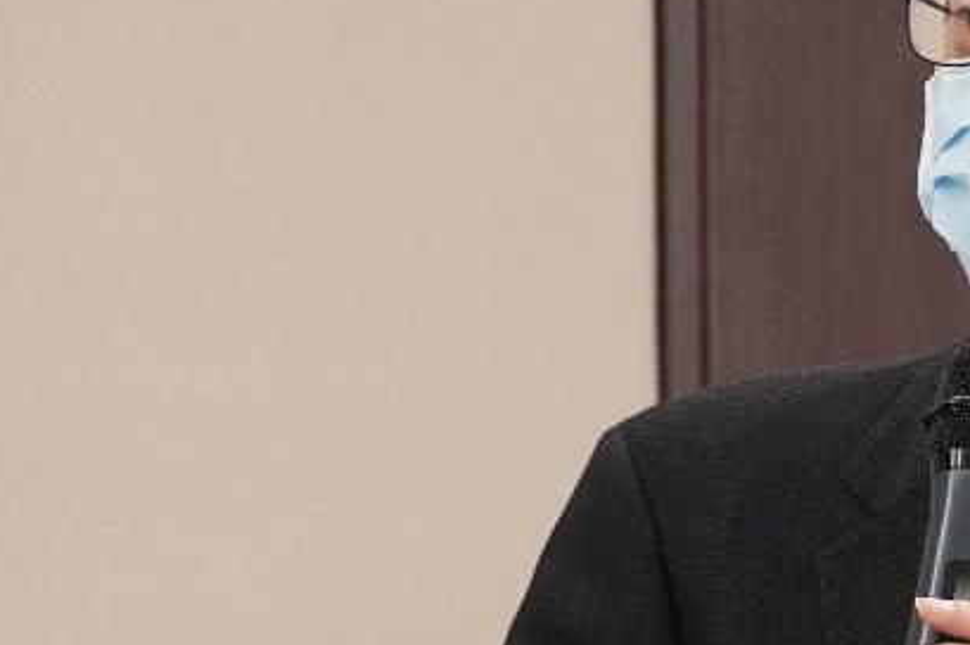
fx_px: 8346
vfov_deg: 4.4
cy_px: 523
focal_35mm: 310
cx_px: 972
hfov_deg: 6.6
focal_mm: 66
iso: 5000
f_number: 5.6
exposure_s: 1/160
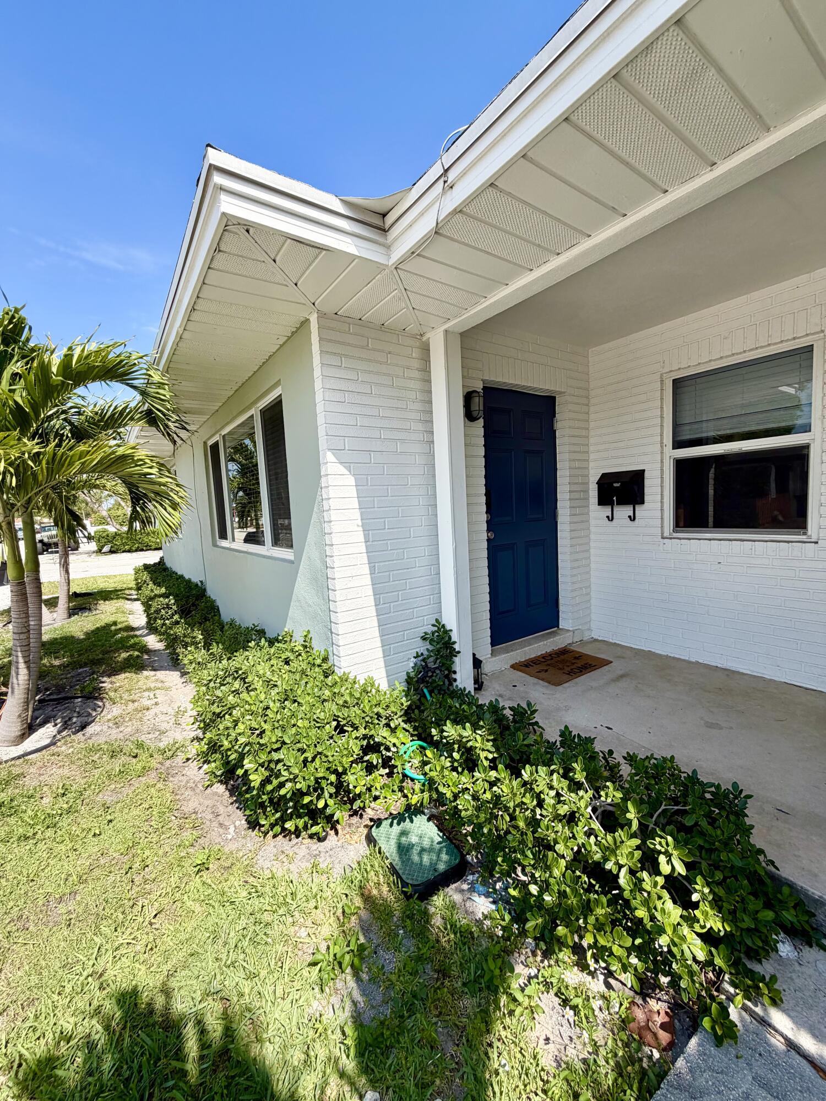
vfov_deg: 102.1
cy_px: 550
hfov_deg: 85.7
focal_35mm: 14
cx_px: 413
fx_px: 445
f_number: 2.2
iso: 40
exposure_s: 1/770
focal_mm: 2.22
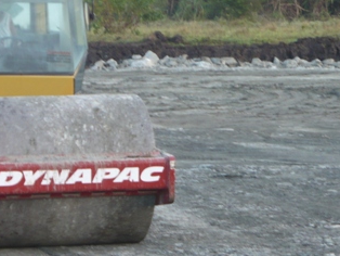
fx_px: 3362
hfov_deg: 5.8
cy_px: 115
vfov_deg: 4.4
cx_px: 107
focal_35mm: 342
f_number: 4.1
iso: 100
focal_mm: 27.7
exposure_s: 1/40
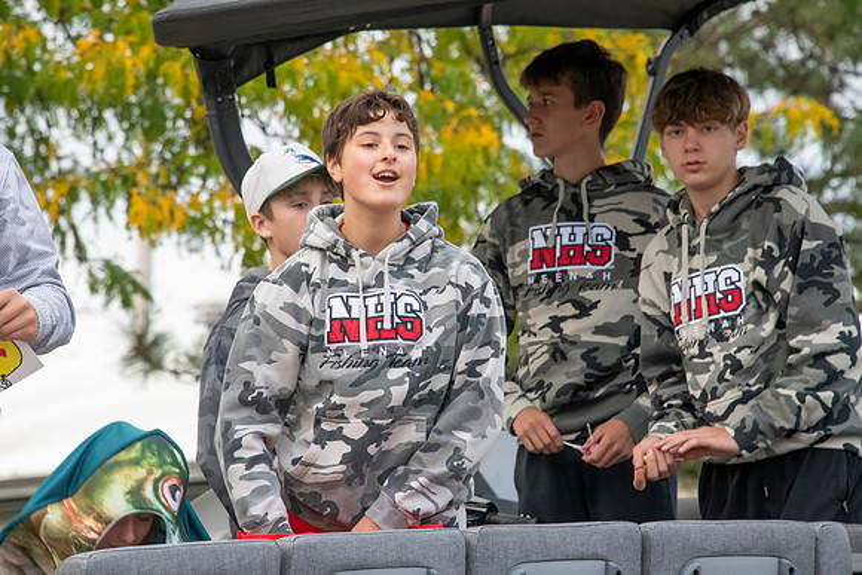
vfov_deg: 4.6
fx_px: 7185
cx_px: 431
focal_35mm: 300
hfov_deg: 6.9
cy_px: 288
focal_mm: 300
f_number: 11
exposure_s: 1/320
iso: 3200
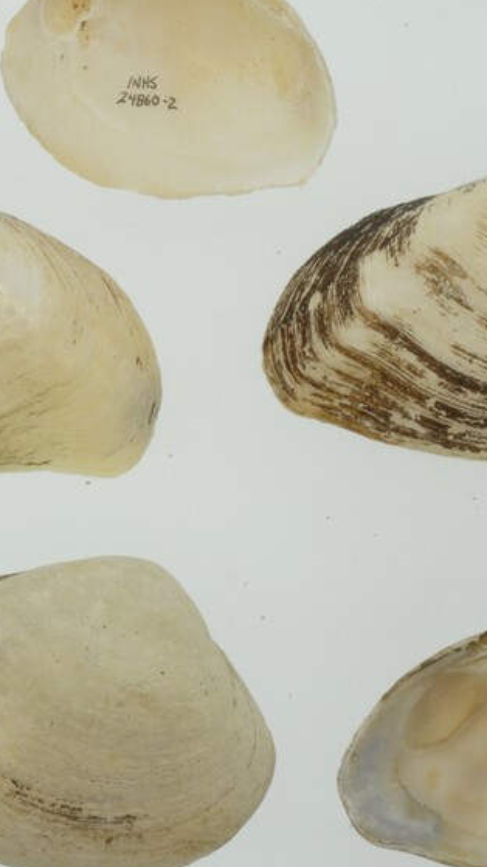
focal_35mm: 135
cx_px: 14
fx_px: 3102
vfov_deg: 15.9
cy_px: 455
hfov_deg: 8.9
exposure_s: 1/13
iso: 100
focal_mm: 60
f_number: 32
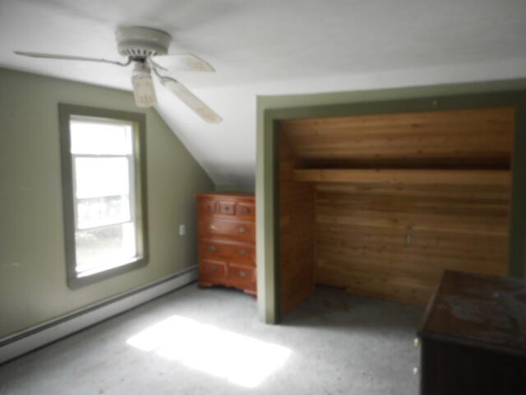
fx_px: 380
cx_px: 263
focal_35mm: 25
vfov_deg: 54.9
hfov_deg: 69.4
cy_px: 198
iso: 140
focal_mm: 4.5
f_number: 3.7
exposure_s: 1/30
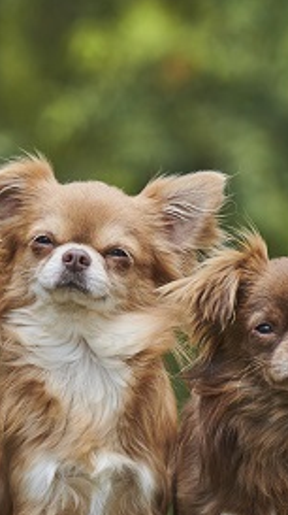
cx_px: 64
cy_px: 336
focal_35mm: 334
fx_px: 4547
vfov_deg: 6.5
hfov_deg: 3.6
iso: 140
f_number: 4
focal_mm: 145
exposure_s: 1/400
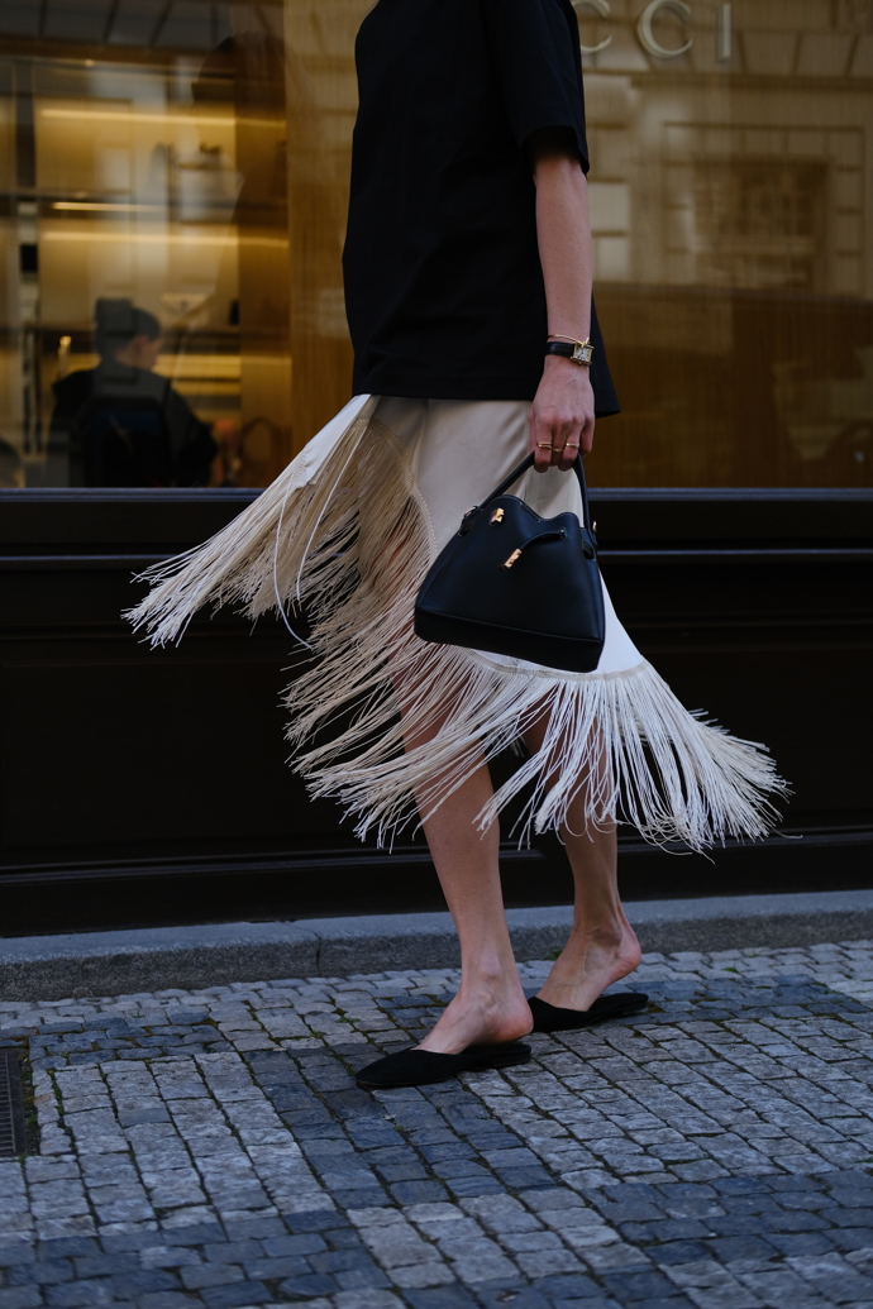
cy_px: 654
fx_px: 1928
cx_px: 436
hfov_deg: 25.5
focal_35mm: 53
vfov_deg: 37.5
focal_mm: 35
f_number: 2
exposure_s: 1/2000
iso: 500
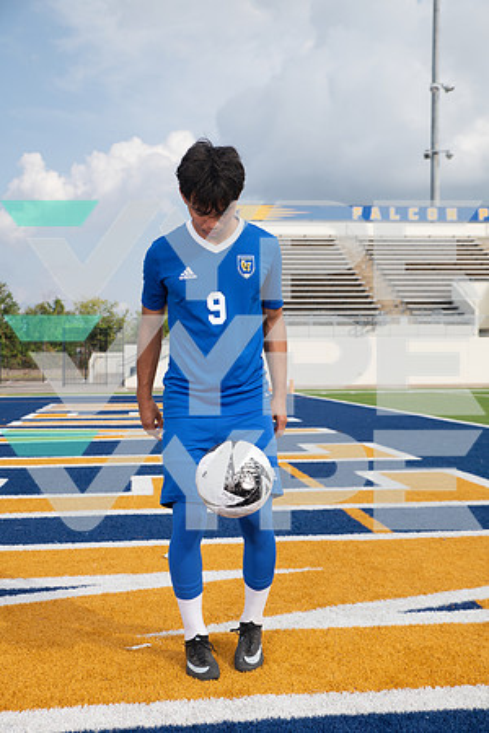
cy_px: 366
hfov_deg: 28.1
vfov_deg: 41.1
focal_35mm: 48
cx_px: 244
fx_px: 978
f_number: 7.1
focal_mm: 48
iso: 100
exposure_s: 1/400
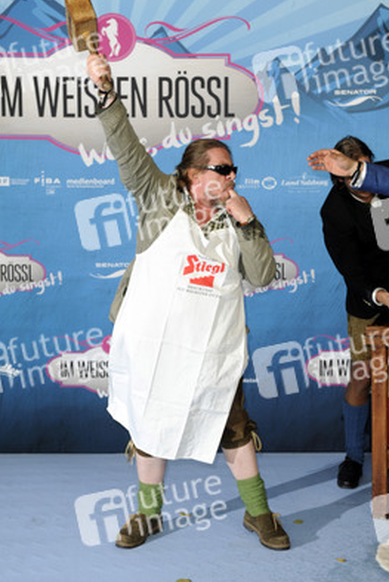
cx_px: 194
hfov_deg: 21.6
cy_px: 290
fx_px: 1020
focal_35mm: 63
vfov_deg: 31.9
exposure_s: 1/200
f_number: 5
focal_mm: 62
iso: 1000
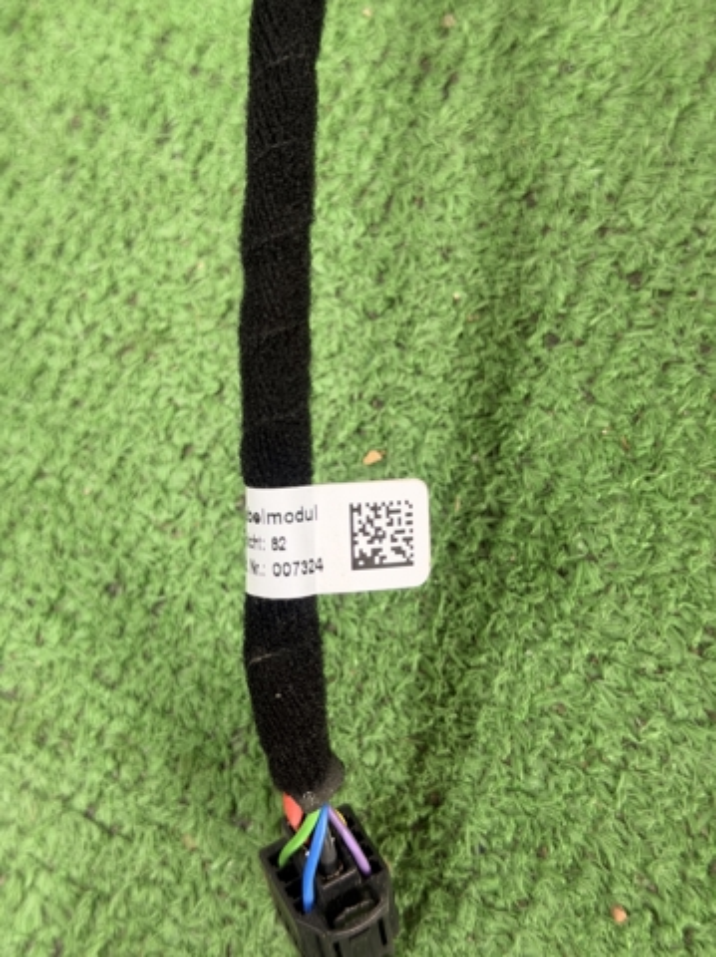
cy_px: 478
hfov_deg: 30.2
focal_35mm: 48
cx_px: 358
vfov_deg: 39.7
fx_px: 1326
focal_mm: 6.76
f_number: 1.78
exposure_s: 1/50
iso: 100
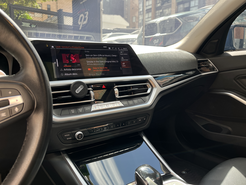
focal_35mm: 26
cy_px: 92
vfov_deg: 53.1
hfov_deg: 67.3
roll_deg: -0.1
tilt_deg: -9.4
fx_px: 185
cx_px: 123
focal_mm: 5.1
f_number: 1.6
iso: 50
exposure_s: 1/122
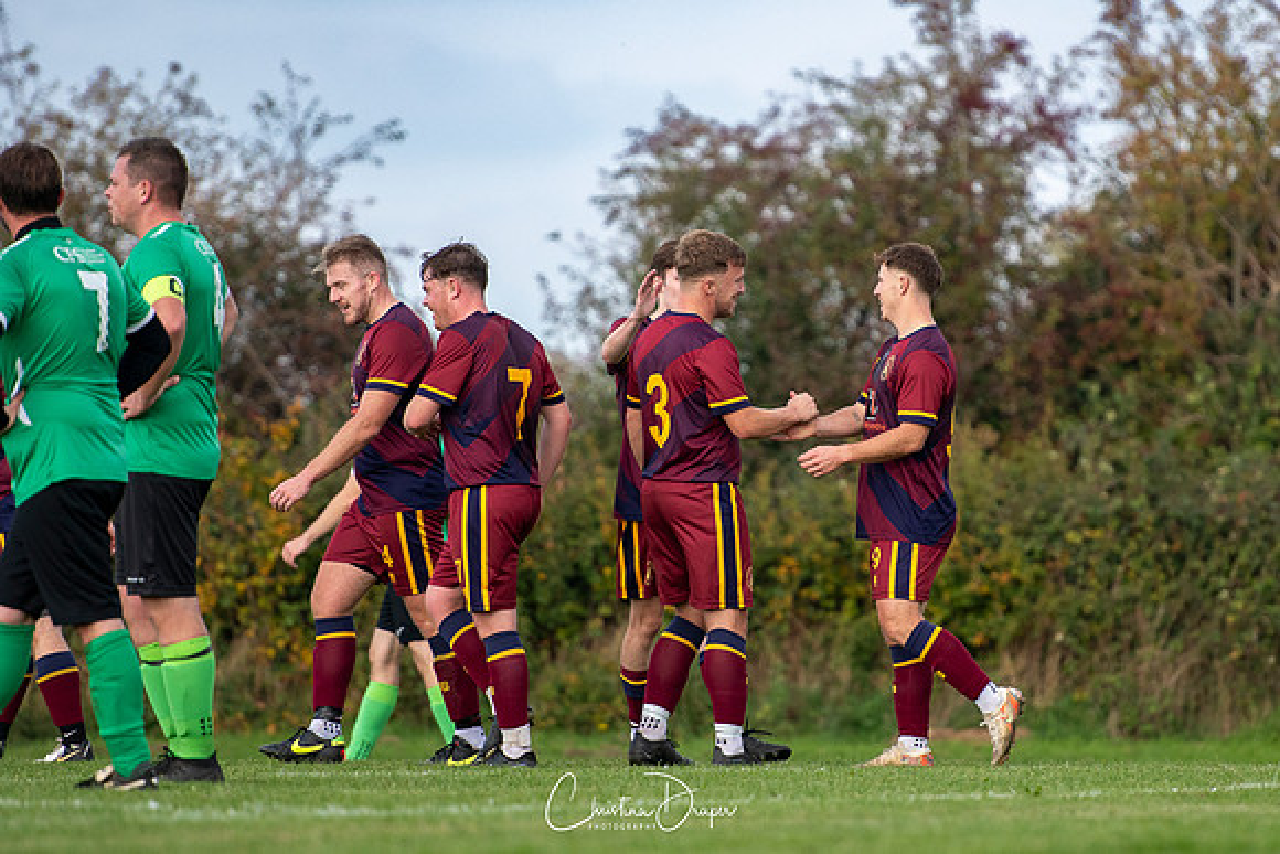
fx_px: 14055
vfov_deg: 3.5
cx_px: 821
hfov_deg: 5.2
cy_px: 415
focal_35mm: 395
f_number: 2.8
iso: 320
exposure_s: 1/2500
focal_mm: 200
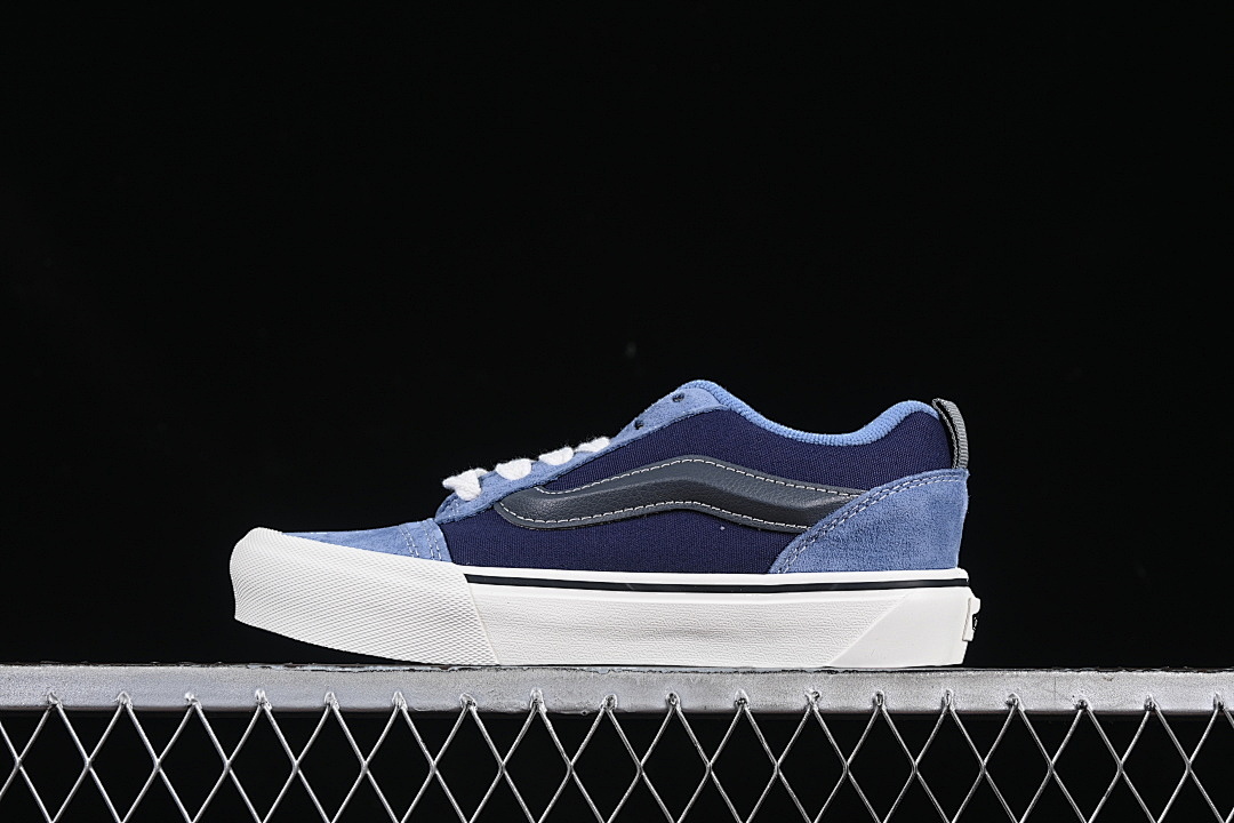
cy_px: 412
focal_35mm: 75
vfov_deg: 18.2
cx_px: 617
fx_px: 2571
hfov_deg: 27.0
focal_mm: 50
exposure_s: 1/60
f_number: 7.1
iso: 160
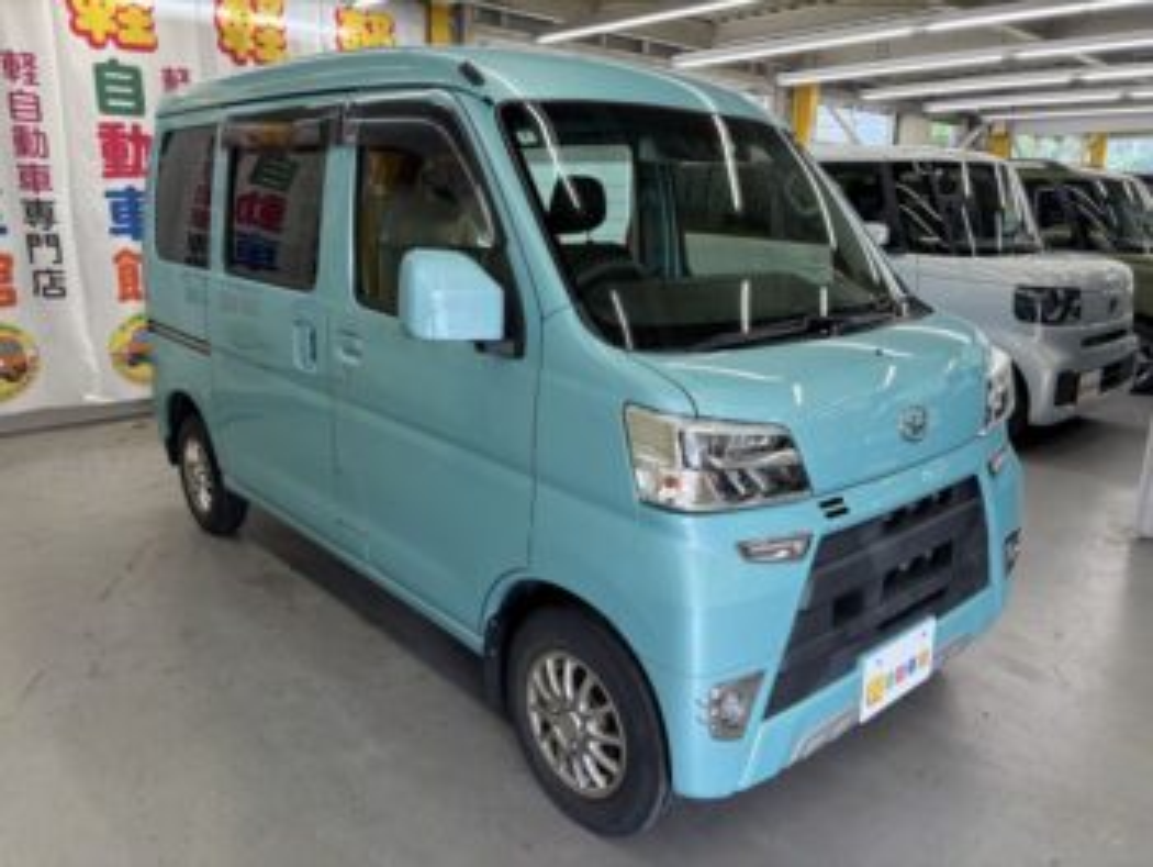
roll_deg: -0.2
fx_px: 867
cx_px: 576
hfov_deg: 67.3
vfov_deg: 53.1
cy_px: 434
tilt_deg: -12.8
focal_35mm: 26
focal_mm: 5.96
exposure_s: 1/100
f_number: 1.6
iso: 80
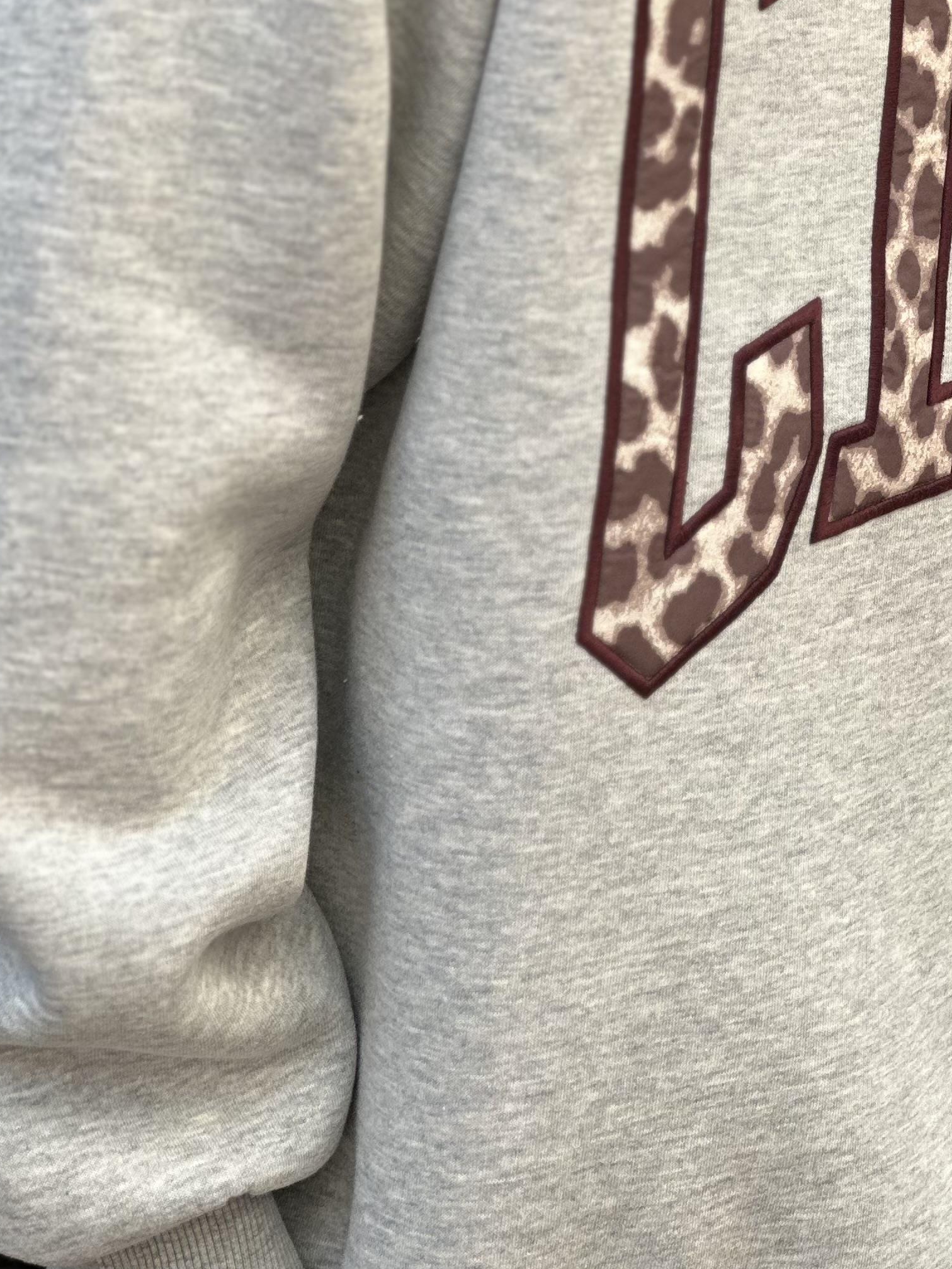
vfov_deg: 12.8
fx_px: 5647
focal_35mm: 154
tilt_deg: -15.5
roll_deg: +0.5
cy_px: 441
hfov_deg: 9.6
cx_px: 773
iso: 20
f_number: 2.8
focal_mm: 9
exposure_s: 1/137
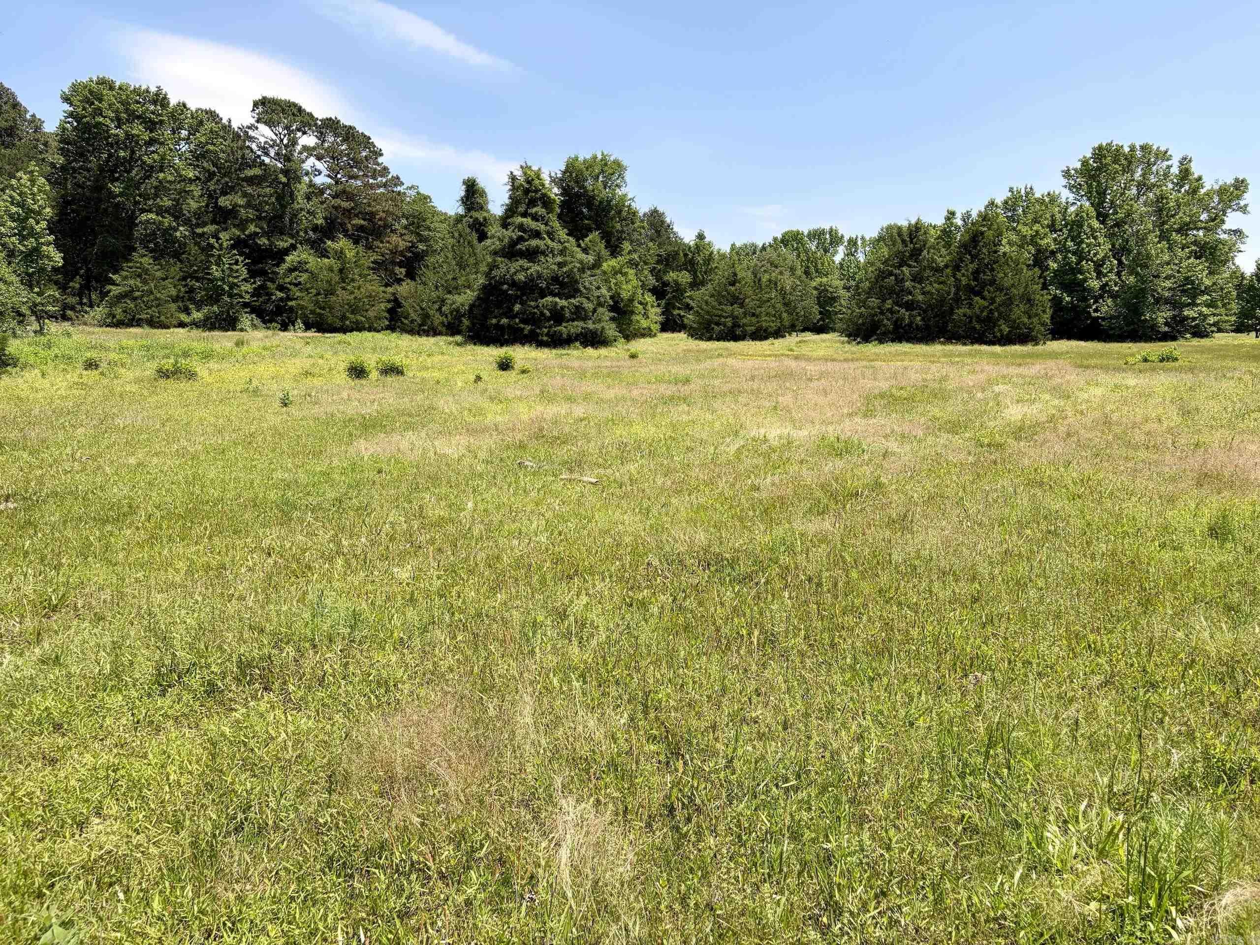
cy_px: 472
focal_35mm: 26
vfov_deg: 53.1
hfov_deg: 67.3
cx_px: 630
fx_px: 946
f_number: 1.6
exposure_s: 1/2283
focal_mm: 5.96
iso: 50
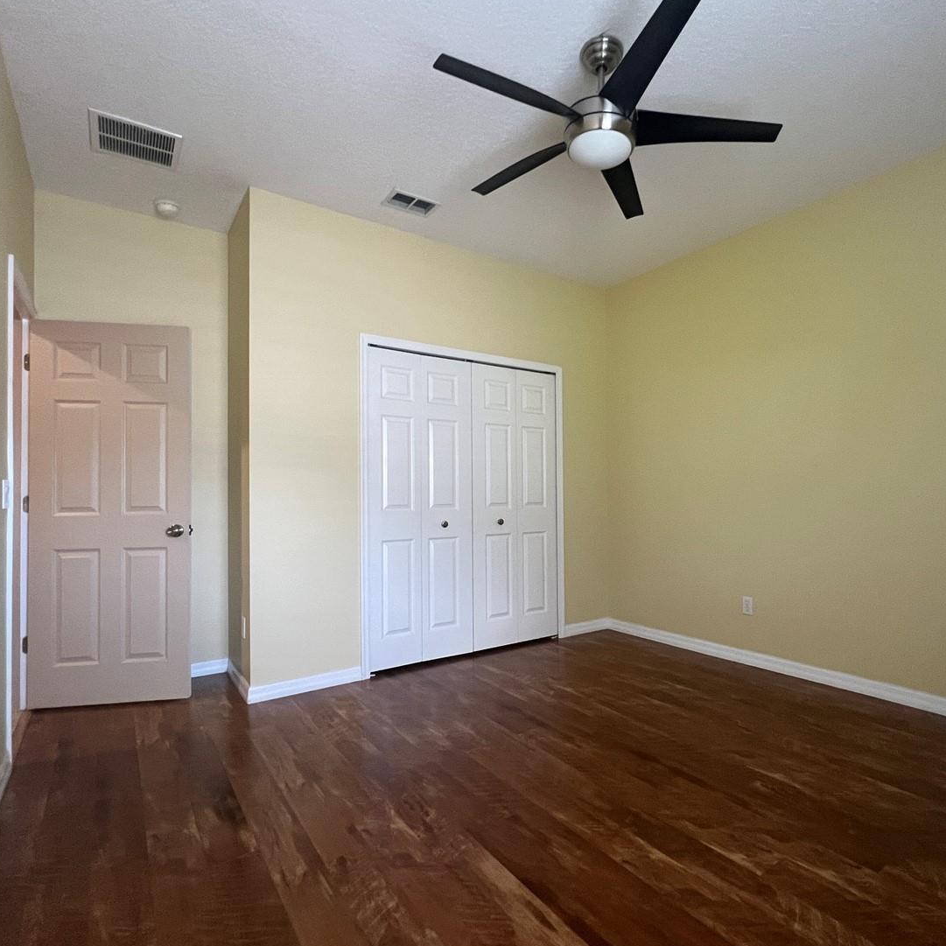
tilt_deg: +0.7
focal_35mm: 17
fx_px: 526
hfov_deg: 83.5
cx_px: 534
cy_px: 490
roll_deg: +0.4
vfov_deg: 83.9
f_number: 1.8
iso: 320
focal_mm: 1.57
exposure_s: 1/60
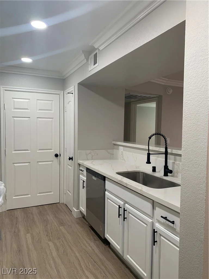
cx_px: 104
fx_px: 209
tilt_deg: -3.2
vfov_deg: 67.3
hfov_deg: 53.1
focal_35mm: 26
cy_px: 140
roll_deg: -1.1
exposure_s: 1/60
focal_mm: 4.25
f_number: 1.8
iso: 64
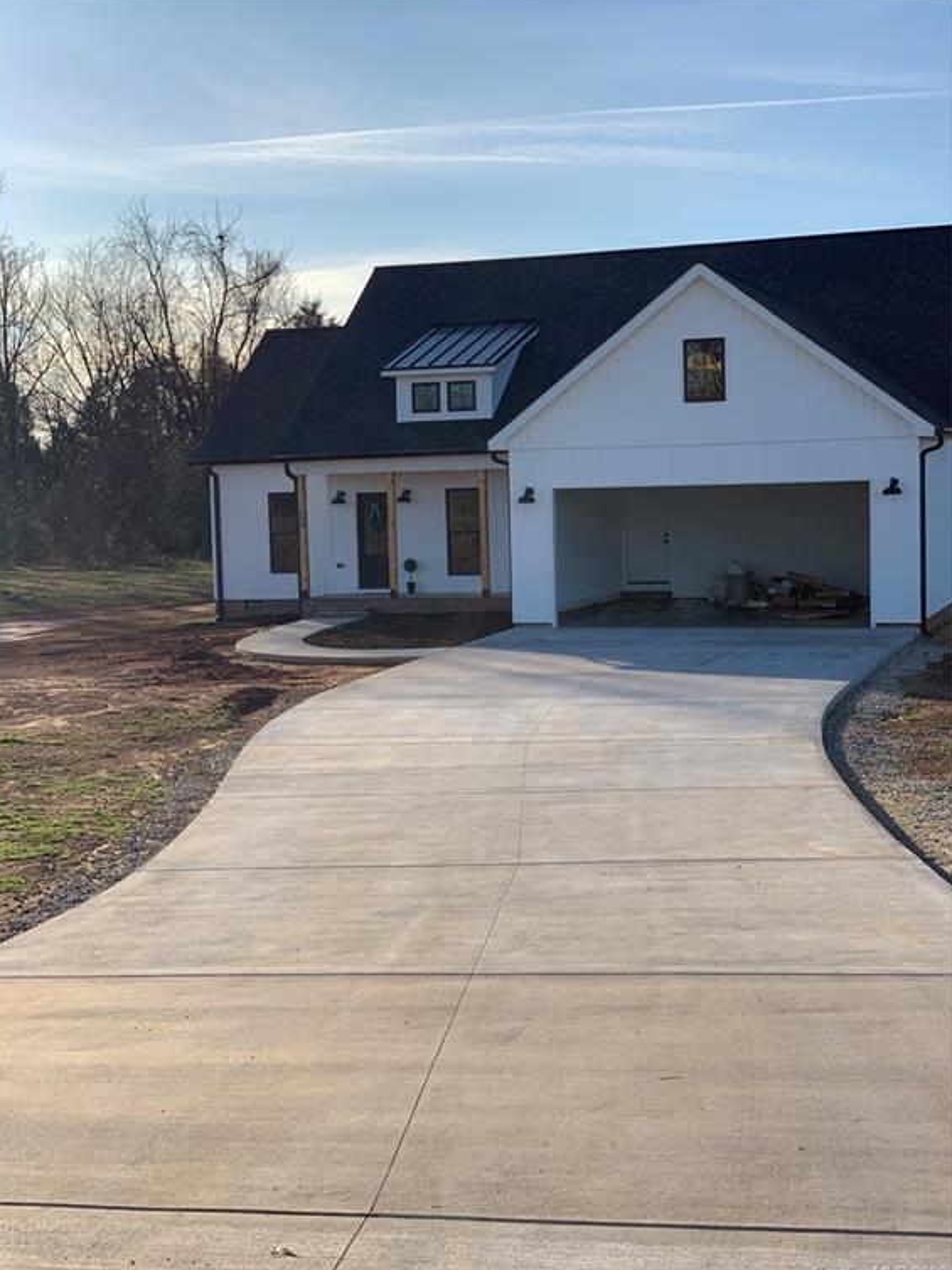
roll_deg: +1.1
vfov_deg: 36.2
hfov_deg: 27.5
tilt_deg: -4.3
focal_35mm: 53
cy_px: 638
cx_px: 472
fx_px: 1945
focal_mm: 6
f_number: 2.4
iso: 16
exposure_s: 1/1170
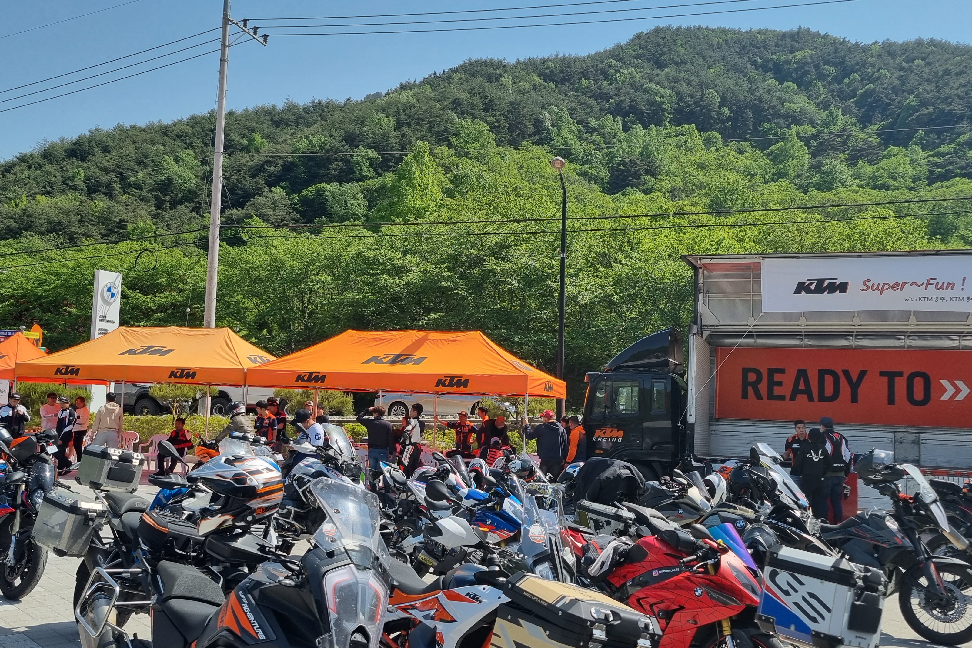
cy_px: 333
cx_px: 473
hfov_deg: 55.8
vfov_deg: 38.9
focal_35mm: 34
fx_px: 918
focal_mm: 5.4
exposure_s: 1/2288
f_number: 1.8
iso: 50
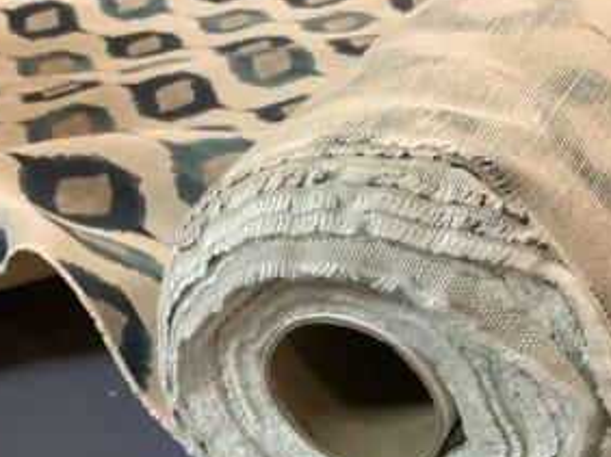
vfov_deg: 26.0
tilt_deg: -36.0
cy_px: 371
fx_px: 970
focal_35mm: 55
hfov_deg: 34.9
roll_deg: +10.1
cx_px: 334
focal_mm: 3.3
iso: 400
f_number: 2.4
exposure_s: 1/50
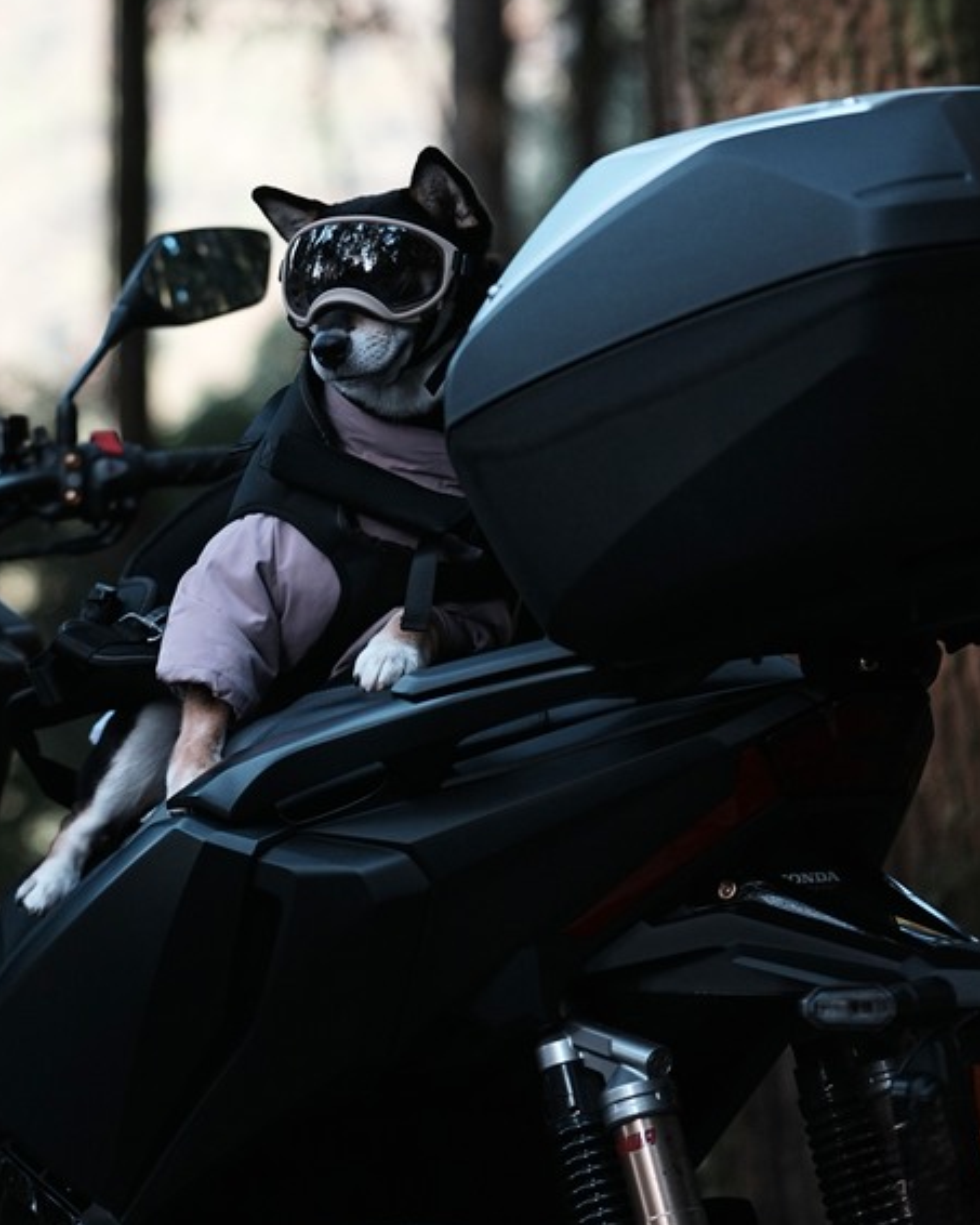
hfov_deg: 11.6
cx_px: 171
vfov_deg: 14.4
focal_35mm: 132
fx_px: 4784
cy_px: 54
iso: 320
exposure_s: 1/1000
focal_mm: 68
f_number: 2
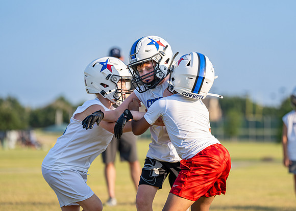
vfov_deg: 9.1
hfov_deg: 12.7
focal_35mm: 158
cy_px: 90
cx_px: 172
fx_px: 1327
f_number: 2.8
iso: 100
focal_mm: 130
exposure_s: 1/1000
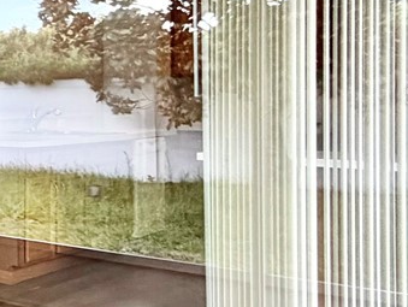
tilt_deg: -0.5
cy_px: 95
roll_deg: +0.3
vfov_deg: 22.2
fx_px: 779
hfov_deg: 17.9
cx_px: -444
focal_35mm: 66
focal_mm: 2.22
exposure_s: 1/121
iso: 125
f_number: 2.2
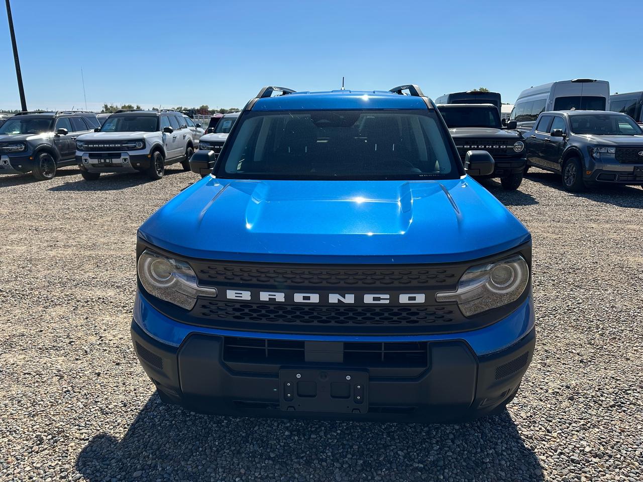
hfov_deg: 71.6
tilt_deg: -14.8
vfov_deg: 56.8
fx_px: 446
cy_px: 241
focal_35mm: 24
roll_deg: +0.6
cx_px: 322
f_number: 1.78
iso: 80
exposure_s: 1/4545
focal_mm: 6.86
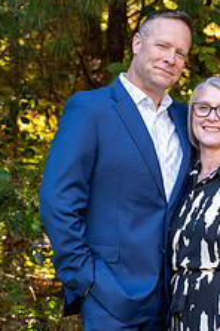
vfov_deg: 14.0
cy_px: 292
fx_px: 1333
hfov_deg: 9.4
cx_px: 170
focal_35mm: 145
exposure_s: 1/200
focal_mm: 72
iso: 1100
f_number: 4.5
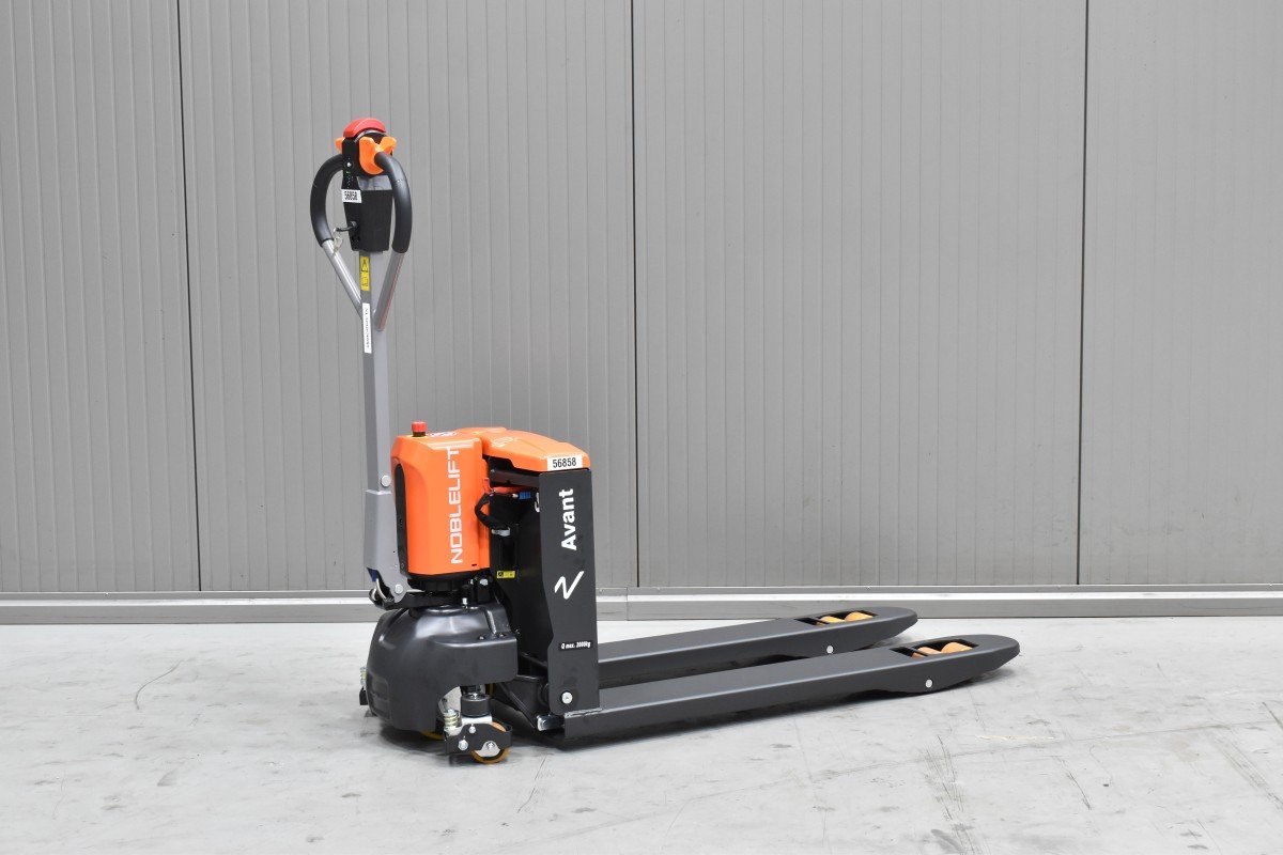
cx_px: 642
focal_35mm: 57
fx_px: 2031
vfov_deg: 23.8
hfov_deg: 35.1
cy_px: 428
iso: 1250
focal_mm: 38
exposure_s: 1/15
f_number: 7.1
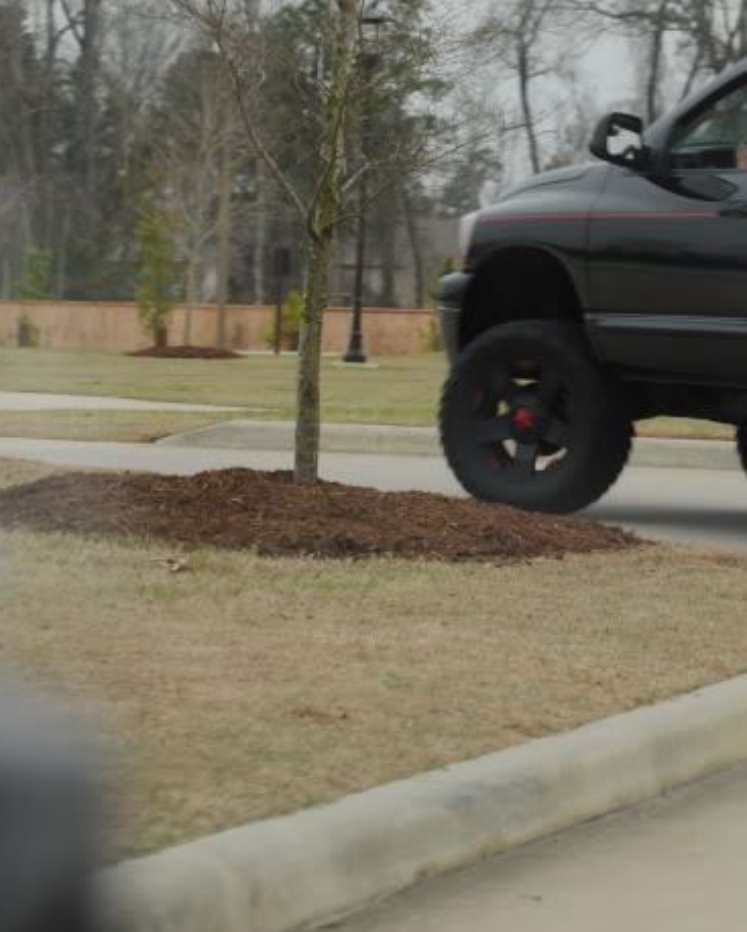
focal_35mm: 173
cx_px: 508
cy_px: 288
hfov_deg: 8.9
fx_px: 4778
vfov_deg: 11.1
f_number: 5.6
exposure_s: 1/125
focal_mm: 55
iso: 160
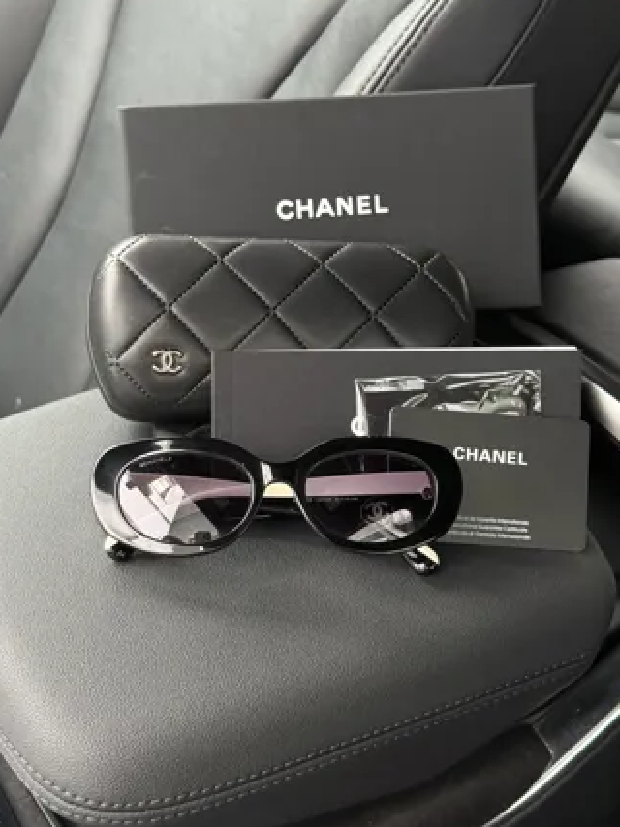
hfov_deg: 27.0
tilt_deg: -36.1
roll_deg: -7.3
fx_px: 1290
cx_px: 283
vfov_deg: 35.6
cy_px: 407
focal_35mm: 54
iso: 250
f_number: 1.78
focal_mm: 6.76
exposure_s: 1/48
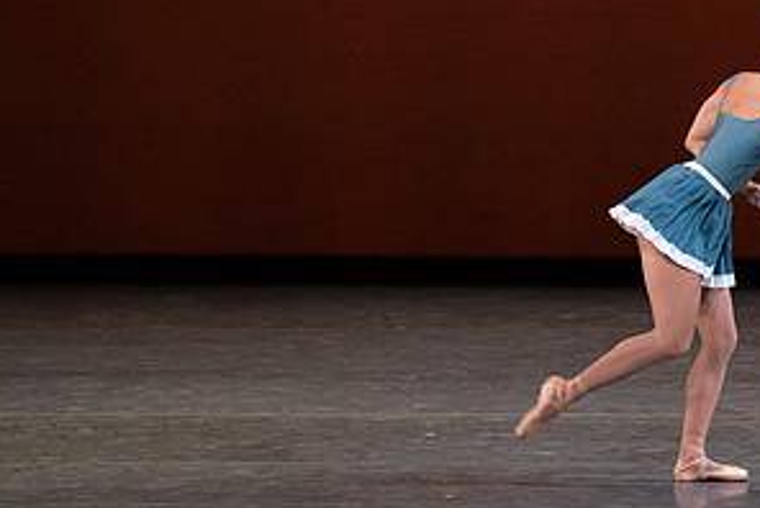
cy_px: 127
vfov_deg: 2.4
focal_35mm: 564
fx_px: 11918
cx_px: 719
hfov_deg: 3.6
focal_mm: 288
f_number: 9
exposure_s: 1/400
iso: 5000
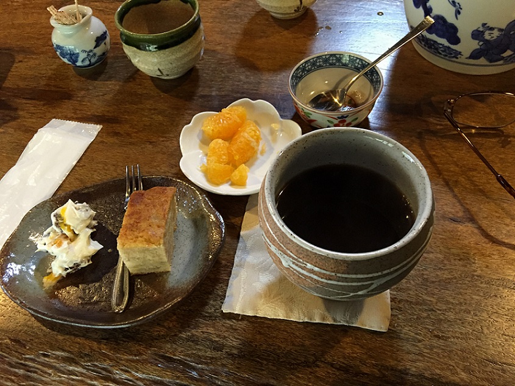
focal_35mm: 29
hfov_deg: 61.7
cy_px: 193
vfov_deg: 48.2
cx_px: 258
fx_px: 432
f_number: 2.2
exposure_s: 1/30
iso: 200
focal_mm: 4.15
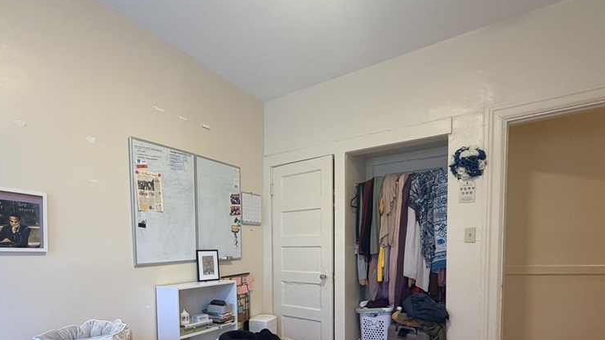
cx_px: 268
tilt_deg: -2.7
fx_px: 337
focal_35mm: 21
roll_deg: +0.5
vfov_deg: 50.8
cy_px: 264
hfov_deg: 83.5
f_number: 2.2
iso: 200
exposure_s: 1/60
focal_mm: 2.22
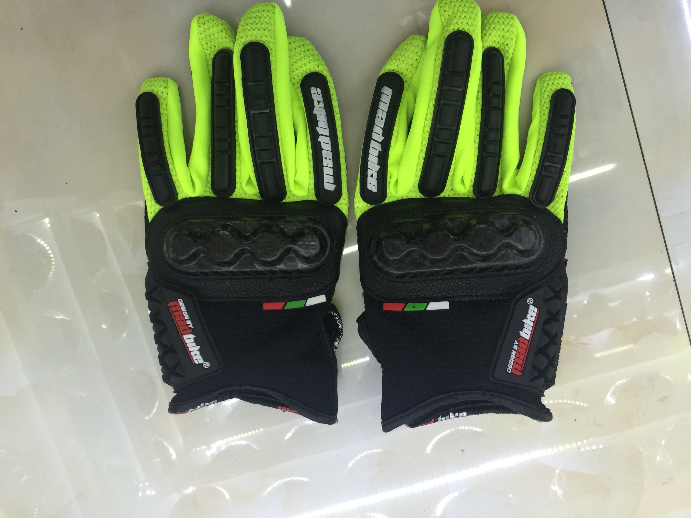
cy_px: 259
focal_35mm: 29
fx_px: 579
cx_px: 346
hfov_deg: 61.7
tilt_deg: -82.0
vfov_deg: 48.2
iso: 50
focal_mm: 4.15
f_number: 2.2
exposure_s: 1/17
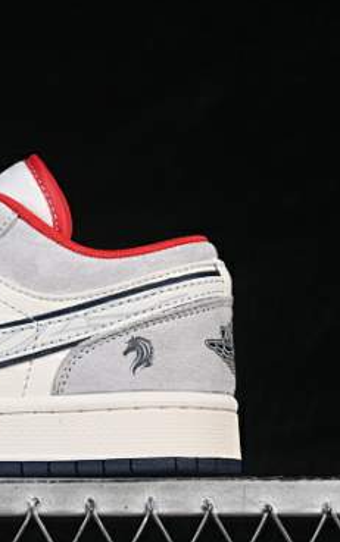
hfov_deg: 8.6
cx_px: -99
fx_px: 2236
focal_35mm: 151
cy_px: 254
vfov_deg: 13.8
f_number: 8
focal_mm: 50
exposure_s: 1/80
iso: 160
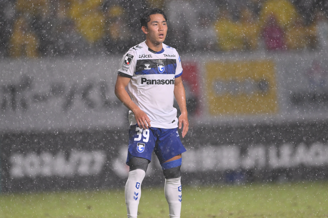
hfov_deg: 3.4
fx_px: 5465
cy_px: 109
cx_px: 164
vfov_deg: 2.3
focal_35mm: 600
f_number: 2.8
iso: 2200
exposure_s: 1/2000
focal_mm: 400
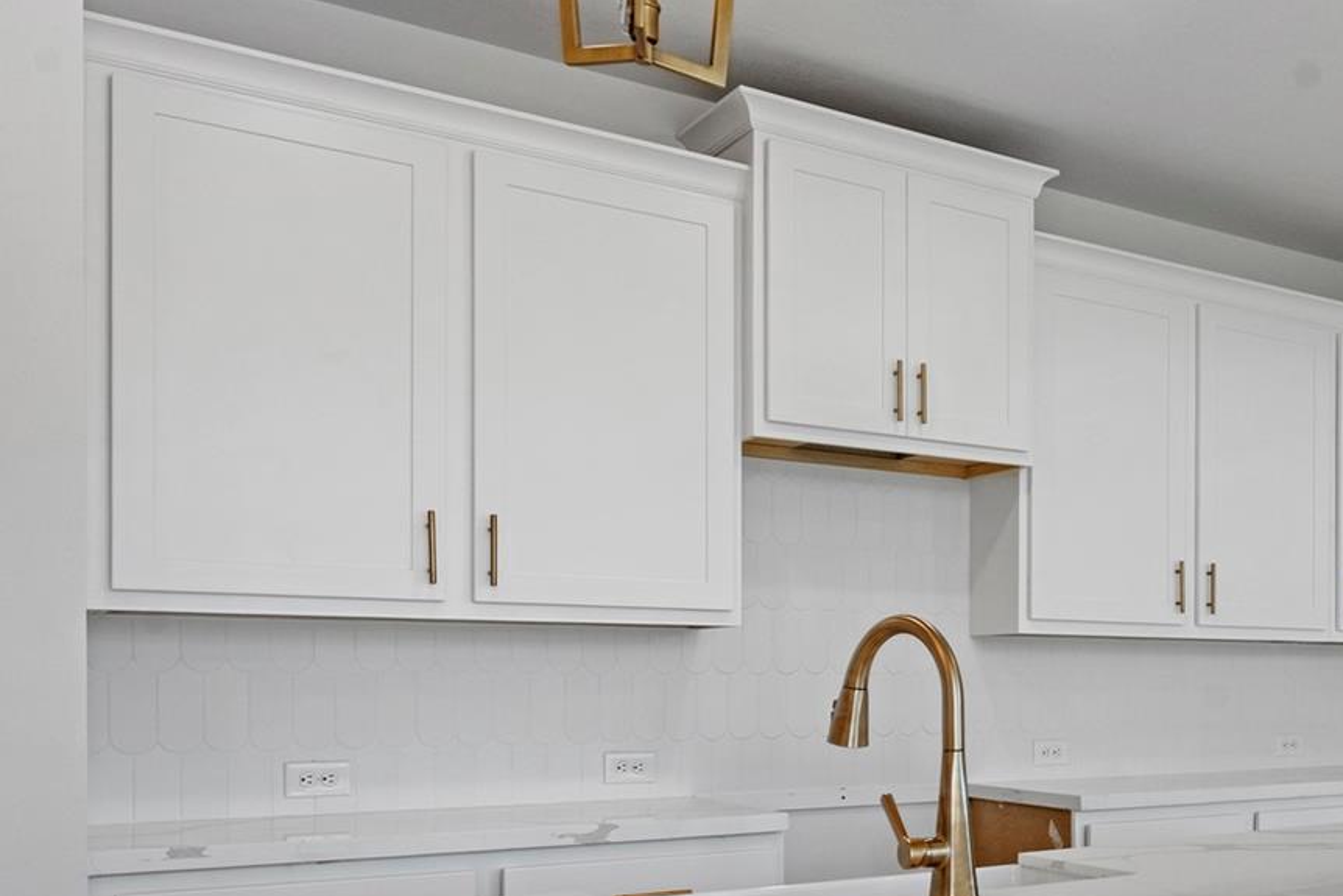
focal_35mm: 38
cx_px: 1384
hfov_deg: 42.7
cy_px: 662
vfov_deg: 34.4
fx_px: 1418
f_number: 9
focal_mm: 16
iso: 250
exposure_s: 1/20
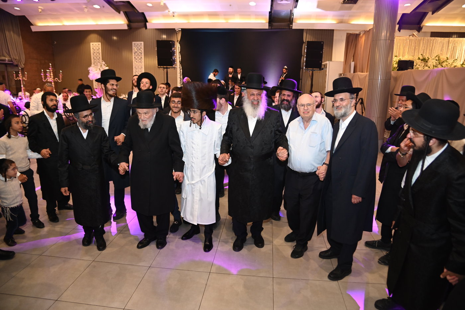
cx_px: 232
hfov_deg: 73.8
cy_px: 155
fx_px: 310
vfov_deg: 53.1
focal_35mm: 24
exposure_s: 1/160
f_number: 4
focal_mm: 24
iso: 2000
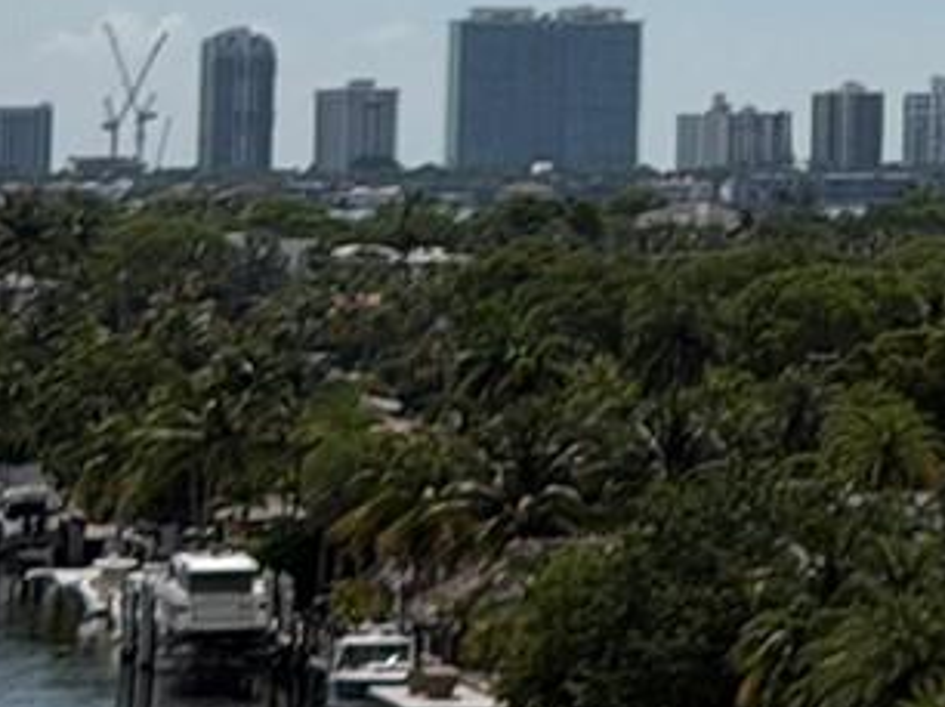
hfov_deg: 7.4
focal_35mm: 251
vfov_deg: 5.8
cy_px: -531
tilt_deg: +5.2
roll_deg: +0.7
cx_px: 2159
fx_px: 6847
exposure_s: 1/16129
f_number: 1.78
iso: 64
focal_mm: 6.76
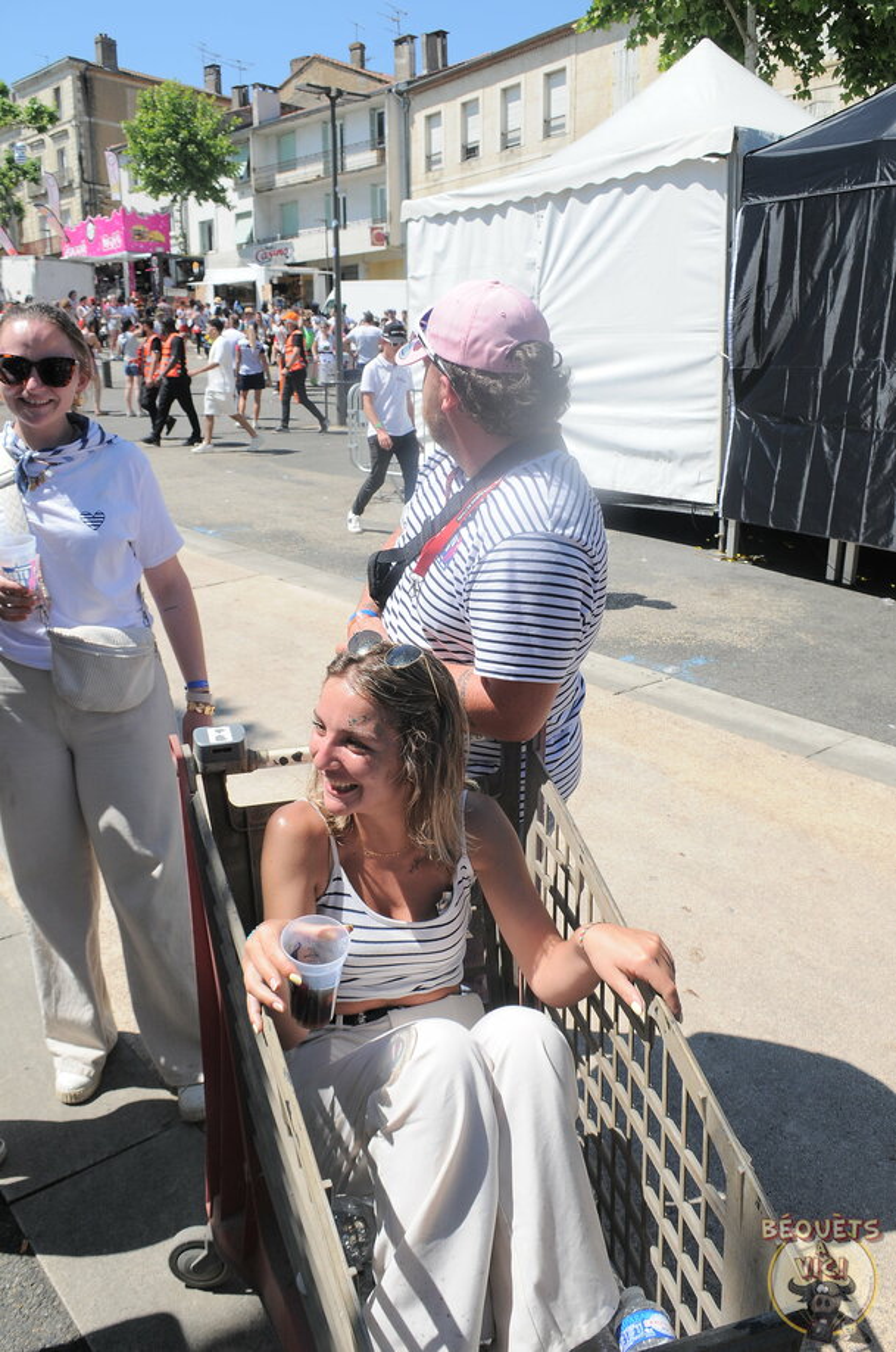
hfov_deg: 47.8
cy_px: 676
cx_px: 448
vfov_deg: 67.5
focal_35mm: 27
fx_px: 1011
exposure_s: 1/320
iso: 200
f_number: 9
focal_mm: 18
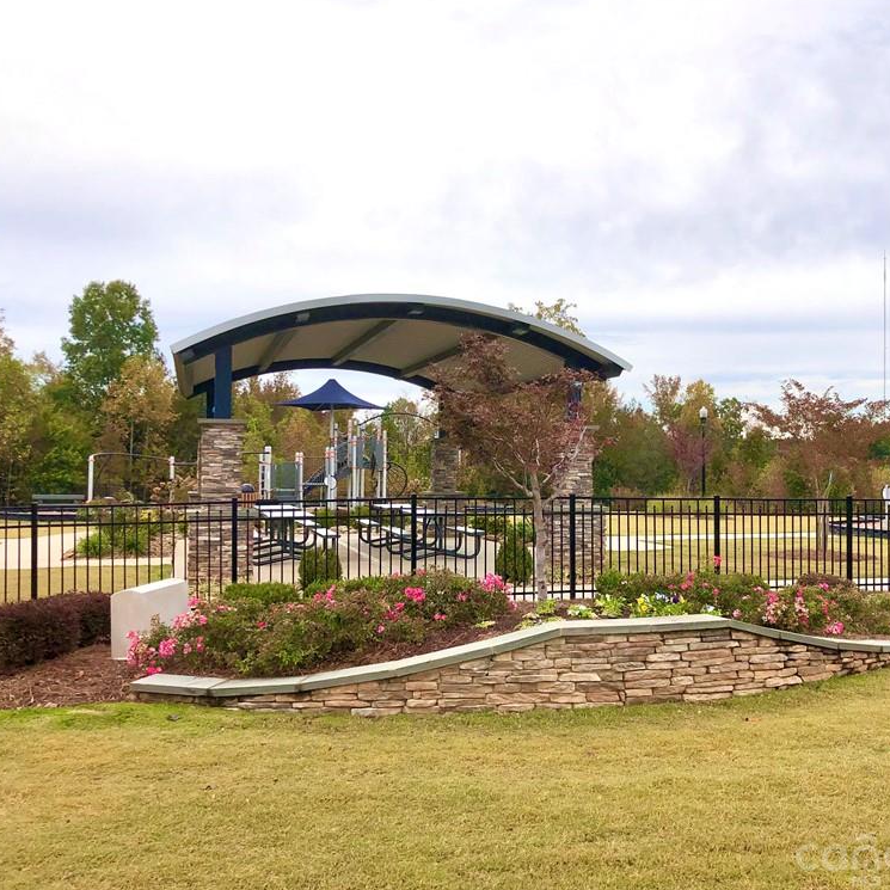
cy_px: 450
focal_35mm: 34
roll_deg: -0.9
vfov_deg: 48.4
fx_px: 989
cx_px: 522
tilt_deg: +1.1
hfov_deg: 48.2
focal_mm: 4
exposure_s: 1/1715
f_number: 1.8
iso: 20
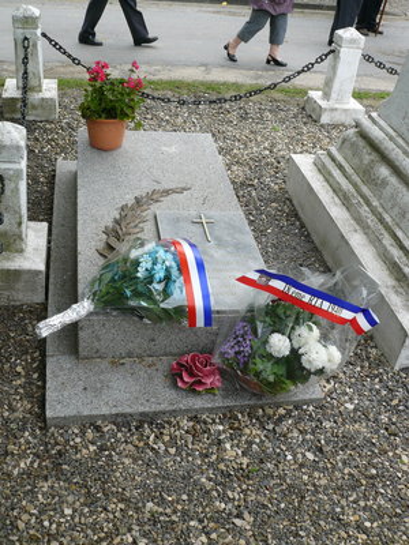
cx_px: 204
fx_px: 567
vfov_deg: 51.4
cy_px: 272
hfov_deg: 39.7
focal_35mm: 36
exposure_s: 1/250
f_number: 4.5
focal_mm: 6
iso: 100
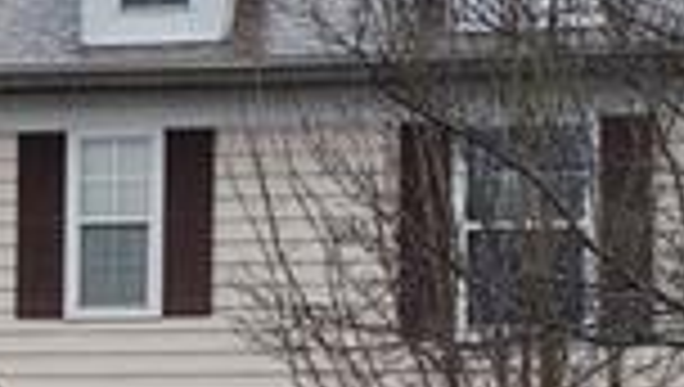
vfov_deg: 8.4
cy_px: 536
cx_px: -54
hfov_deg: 14.7
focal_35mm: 143
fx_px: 2597
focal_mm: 4.3
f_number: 2.4
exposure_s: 1/120
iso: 100
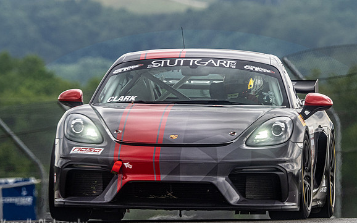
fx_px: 9689
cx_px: 199
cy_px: 120
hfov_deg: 2.1
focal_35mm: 996
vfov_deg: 1.3
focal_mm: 420
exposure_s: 1/320
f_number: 7.1
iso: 320
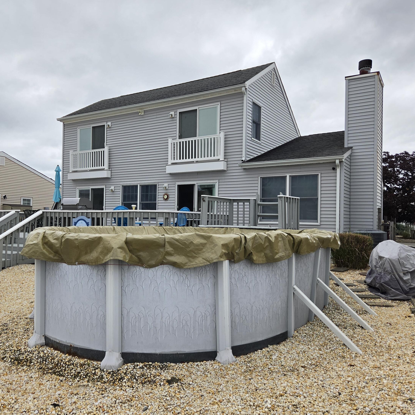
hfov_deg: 57.0
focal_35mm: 28
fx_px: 380
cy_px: 208
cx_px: 175
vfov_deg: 57.3
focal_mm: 5.4
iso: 80
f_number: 1.8
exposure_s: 1/2775
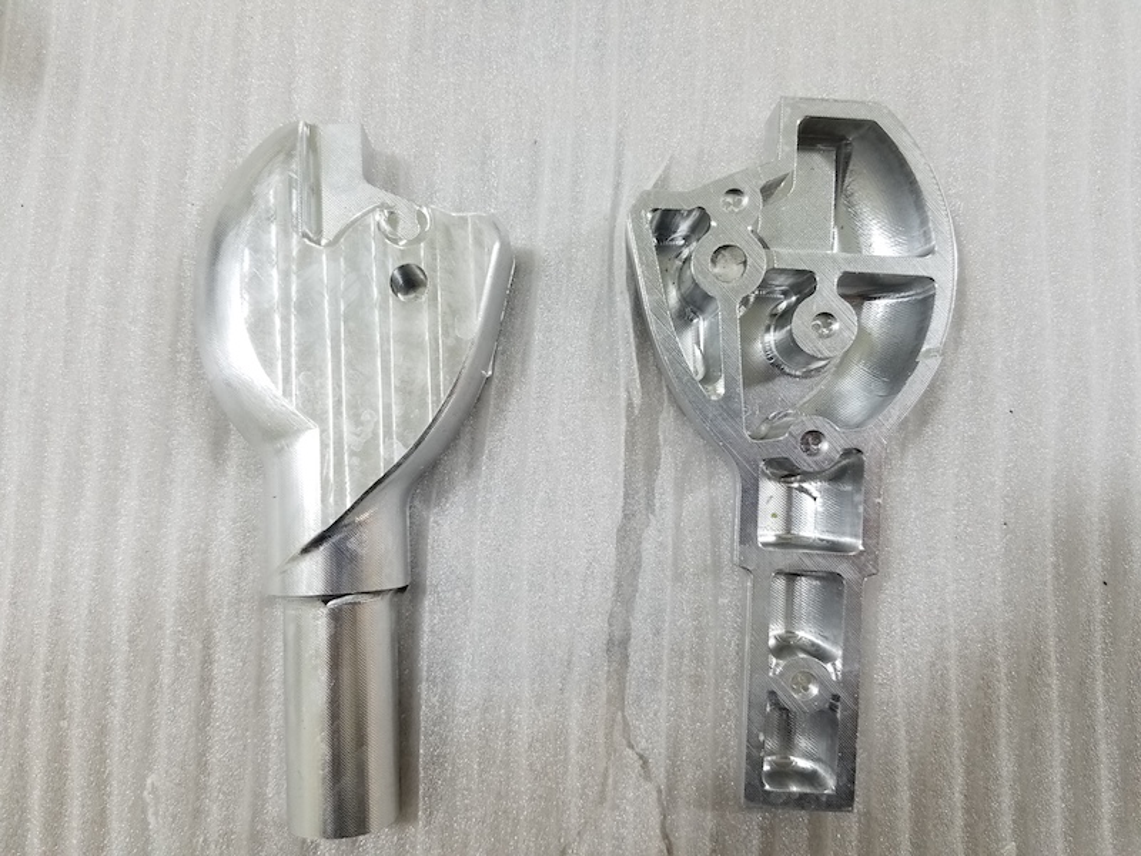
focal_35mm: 26
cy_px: 428
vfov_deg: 53.1
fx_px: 857
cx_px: 570
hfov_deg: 67.3
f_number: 1.7
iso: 100
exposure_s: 1/50
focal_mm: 4.25
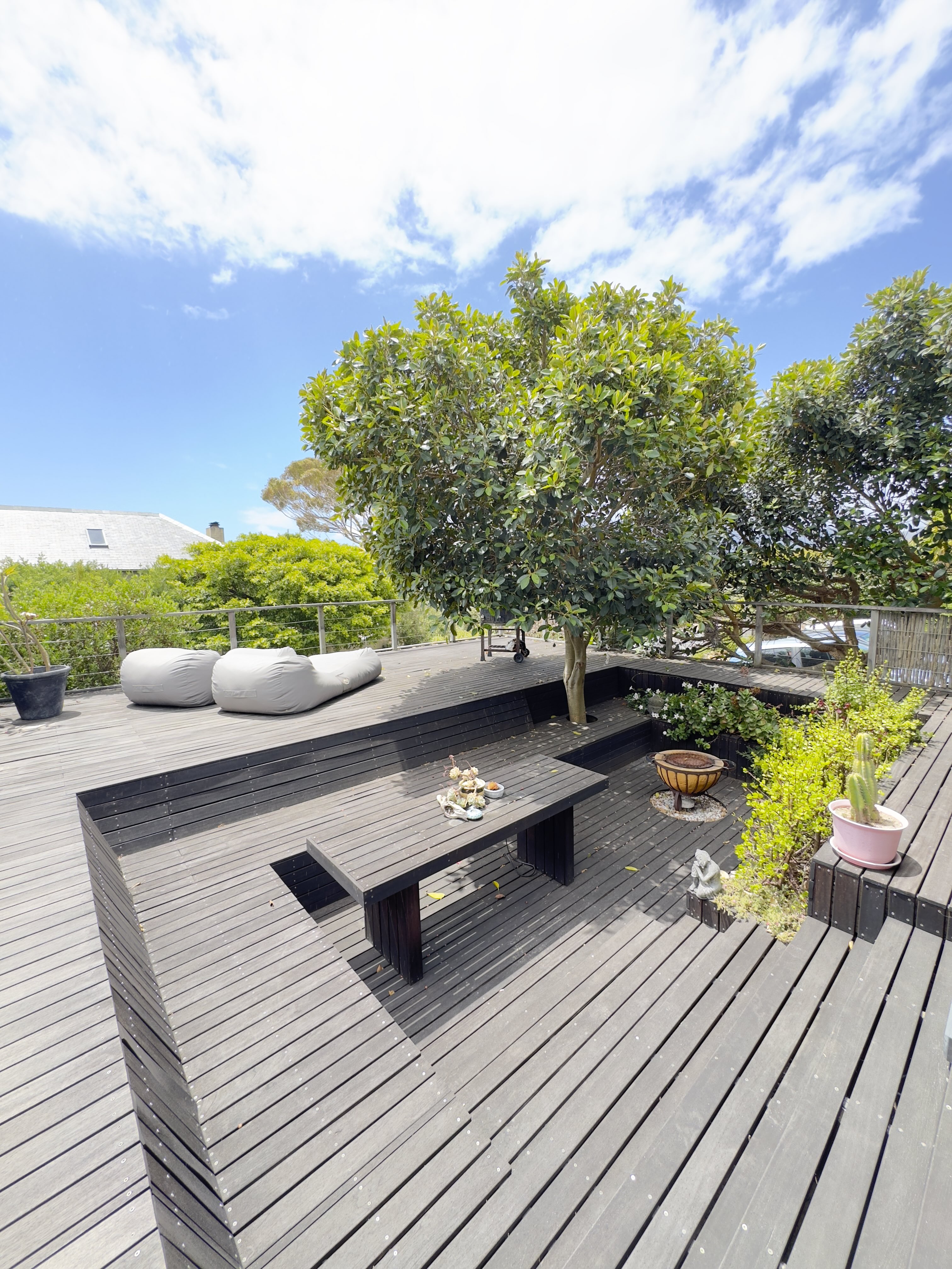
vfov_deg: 102.1
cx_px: 476
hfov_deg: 85.7
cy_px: 634
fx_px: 513
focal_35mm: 14
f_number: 2.2
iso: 40
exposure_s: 1/143
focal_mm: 2.22
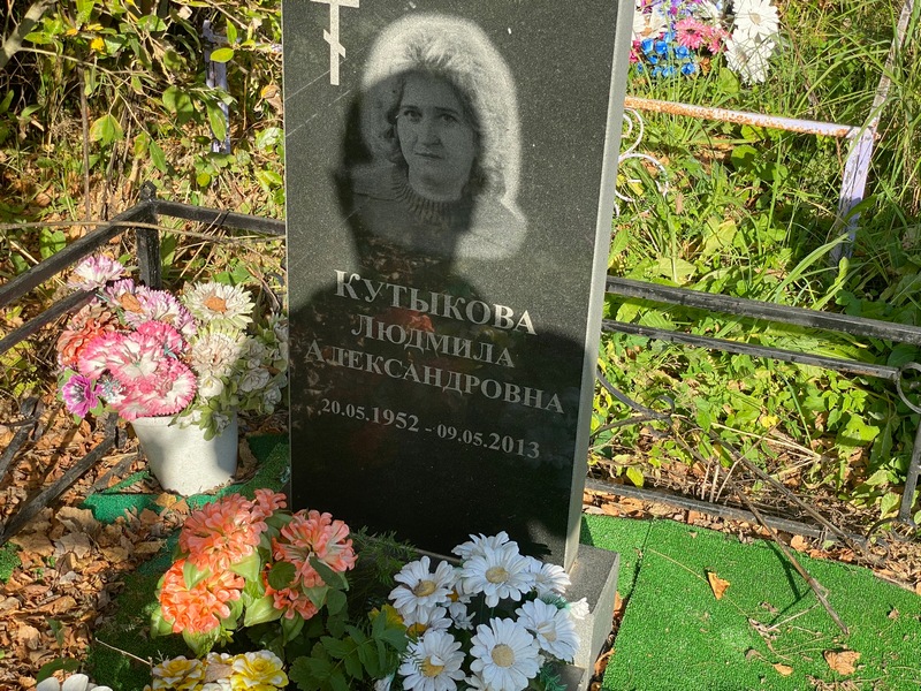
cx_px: 460
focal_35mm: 52
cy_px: 346
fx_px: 1384
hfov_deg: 36.8
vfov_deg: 28.0
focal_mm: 6
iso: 20
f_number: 2
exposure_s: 1/533
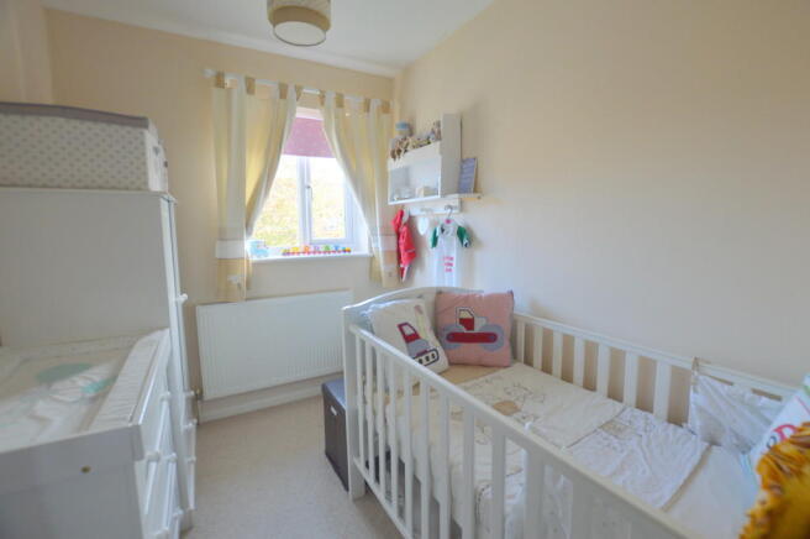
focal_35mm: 15
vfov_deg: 77.2
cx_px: 405
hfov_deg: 100.4
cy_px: 270
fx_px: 337
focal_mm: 10
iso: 400
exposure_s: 1/80
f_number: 4.5
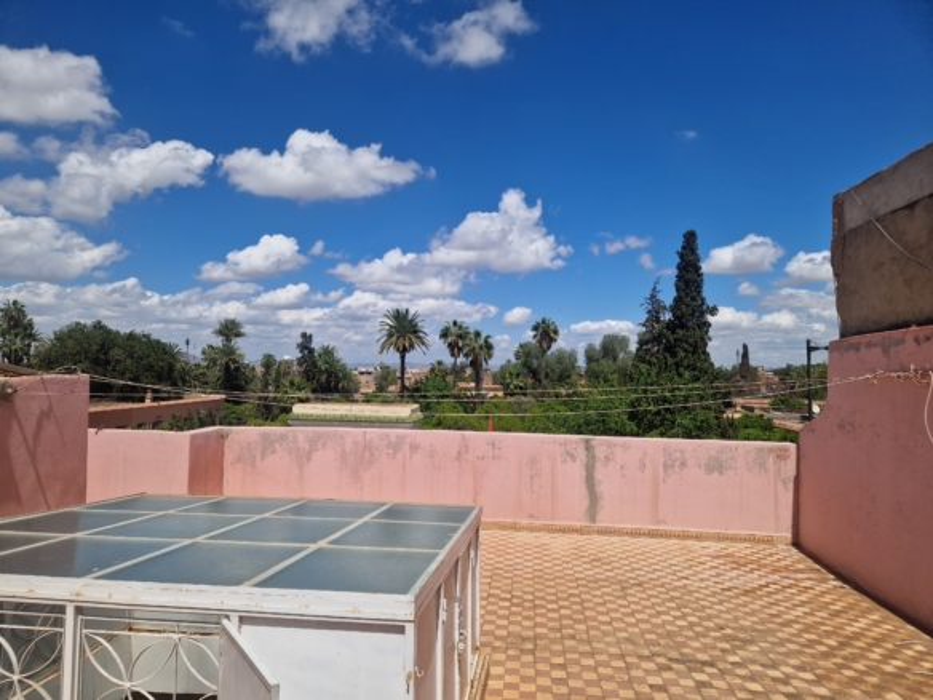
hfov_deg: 73.9
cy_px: 350
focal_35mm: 23
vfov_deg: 58.9
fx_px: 620
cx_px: 466
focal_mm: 5.4
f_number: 1.8
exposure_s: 1/3864
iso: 50
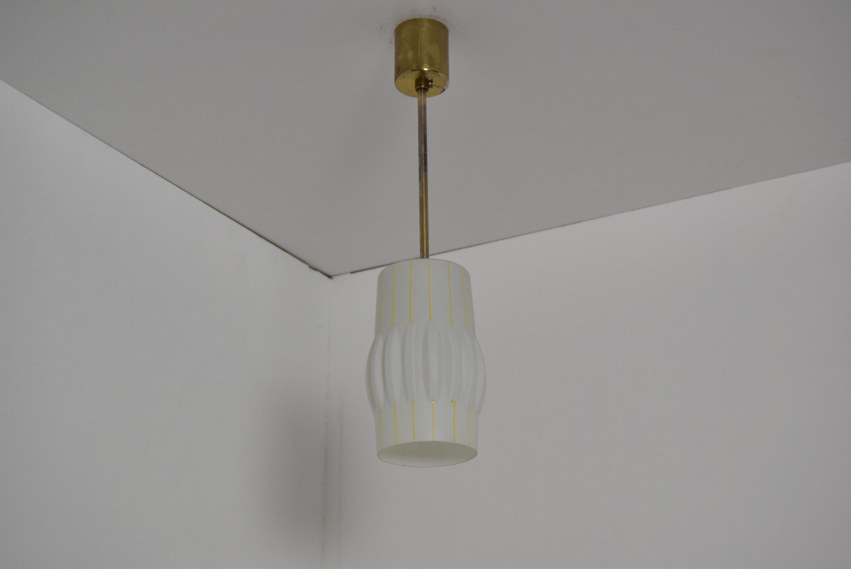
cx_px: 426
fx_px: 1242
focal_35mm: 52
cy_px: 284
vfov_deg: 25.8
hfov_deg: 37.8
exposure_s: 1/125
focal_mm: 35
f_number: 5.6
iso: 1600
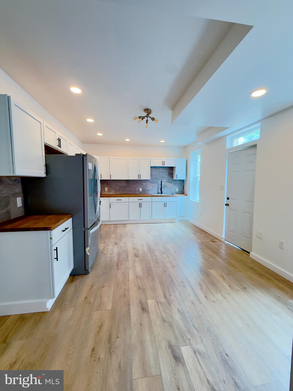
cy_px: 196
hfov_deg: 85.7
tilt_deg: -5.5
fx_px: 158
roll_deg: +0.5
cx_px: 146
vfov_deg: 102.1
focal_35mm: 14
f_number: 2.2
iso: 250
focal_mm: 2.22
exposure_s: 1/60
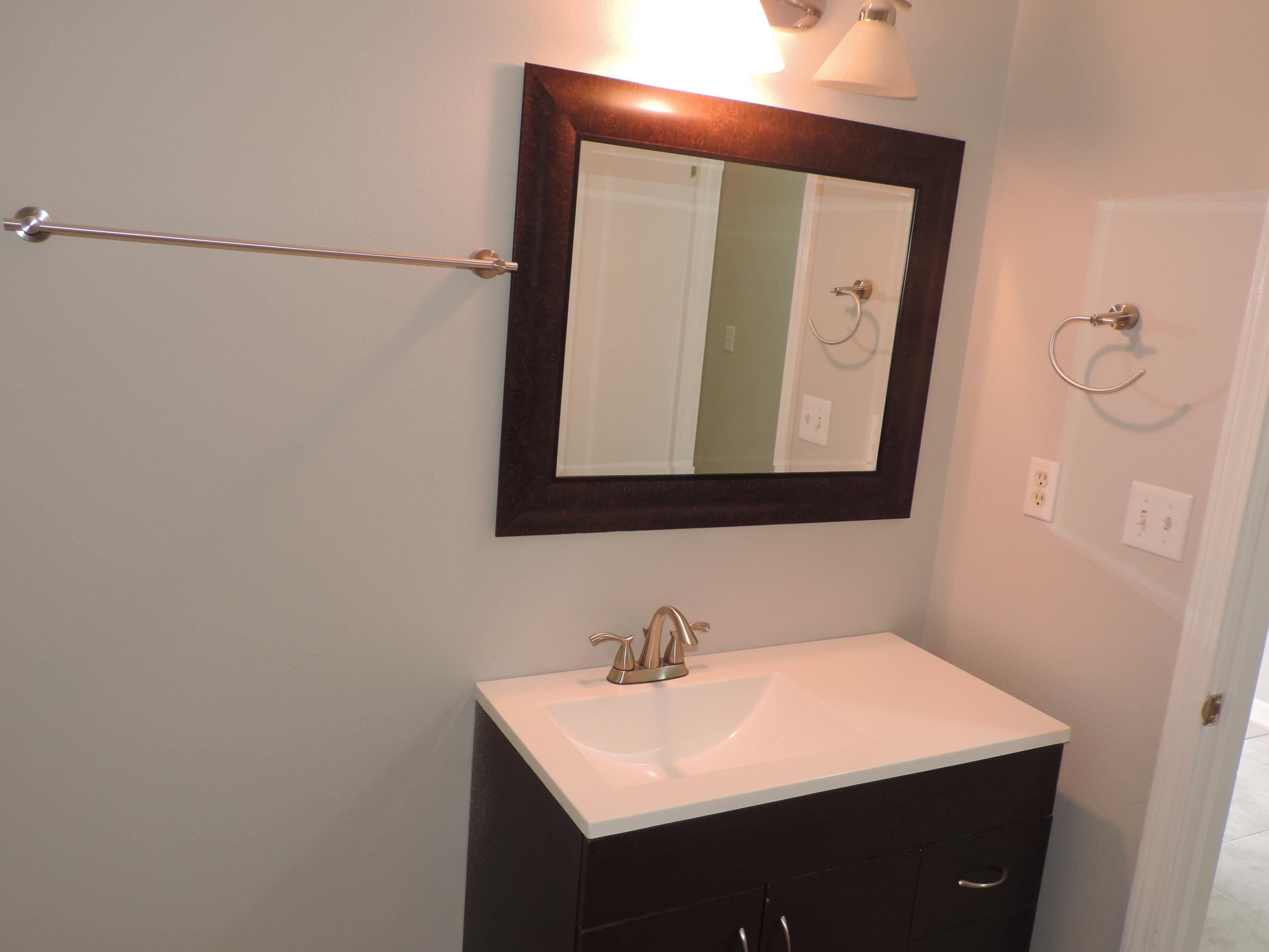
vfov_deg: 49.7
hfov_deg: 63.4
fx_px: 1026
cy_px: 476
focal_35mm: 28
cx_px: 634
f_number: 3.1
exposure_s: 1/30
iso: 200
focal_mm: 4.9
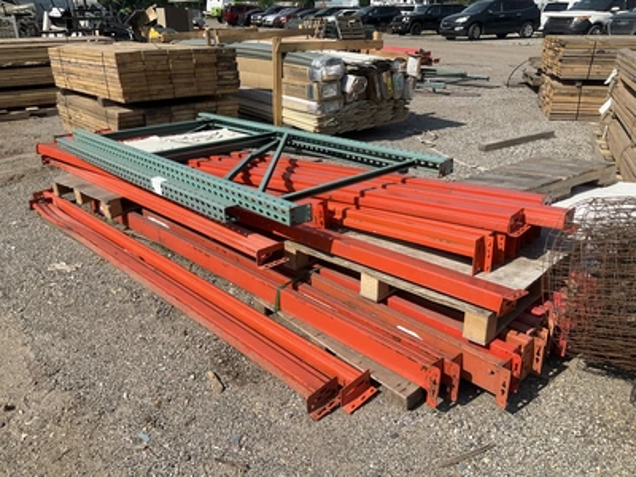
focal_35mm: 29
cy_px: 238
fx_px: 533
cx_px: 318
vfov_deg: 48.2
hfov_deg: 61.7
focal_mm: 3
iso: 25
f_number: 1.8
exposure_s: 1/1912
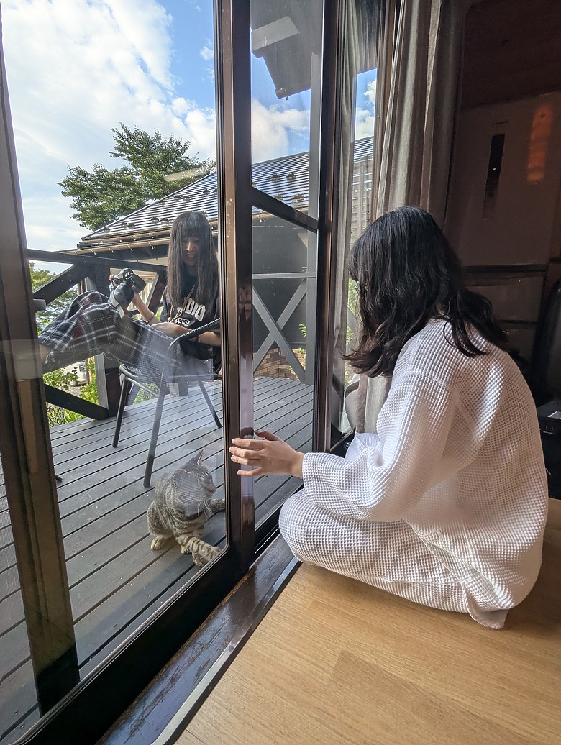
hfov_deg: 78.2
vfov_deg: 94.4
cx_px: 280
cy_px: 372
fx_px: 345
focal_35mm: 16
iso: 28
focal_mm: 2.35
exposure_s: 1/145
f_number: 2.2
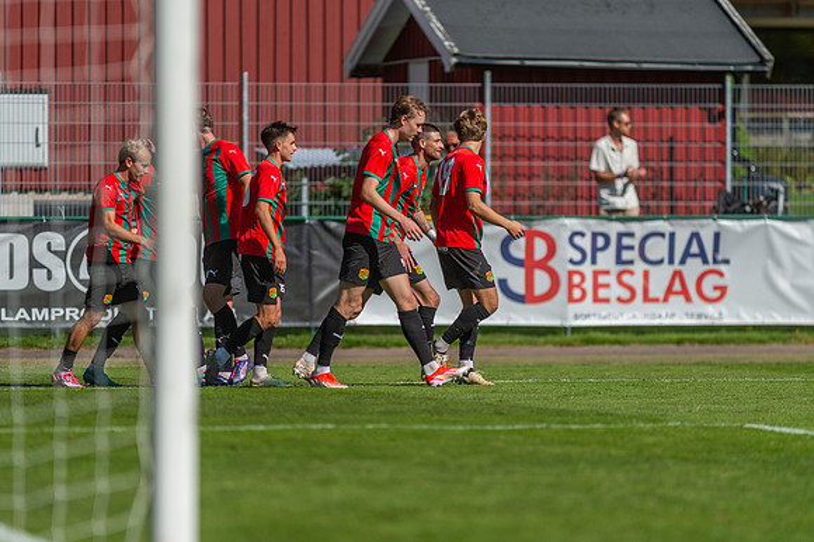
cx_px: 407
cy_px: 271
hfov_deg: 6.7
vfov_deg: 4.4
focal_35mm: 309
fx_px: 6980
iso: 100
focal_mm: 300
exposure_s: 1/2000
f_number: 3.2
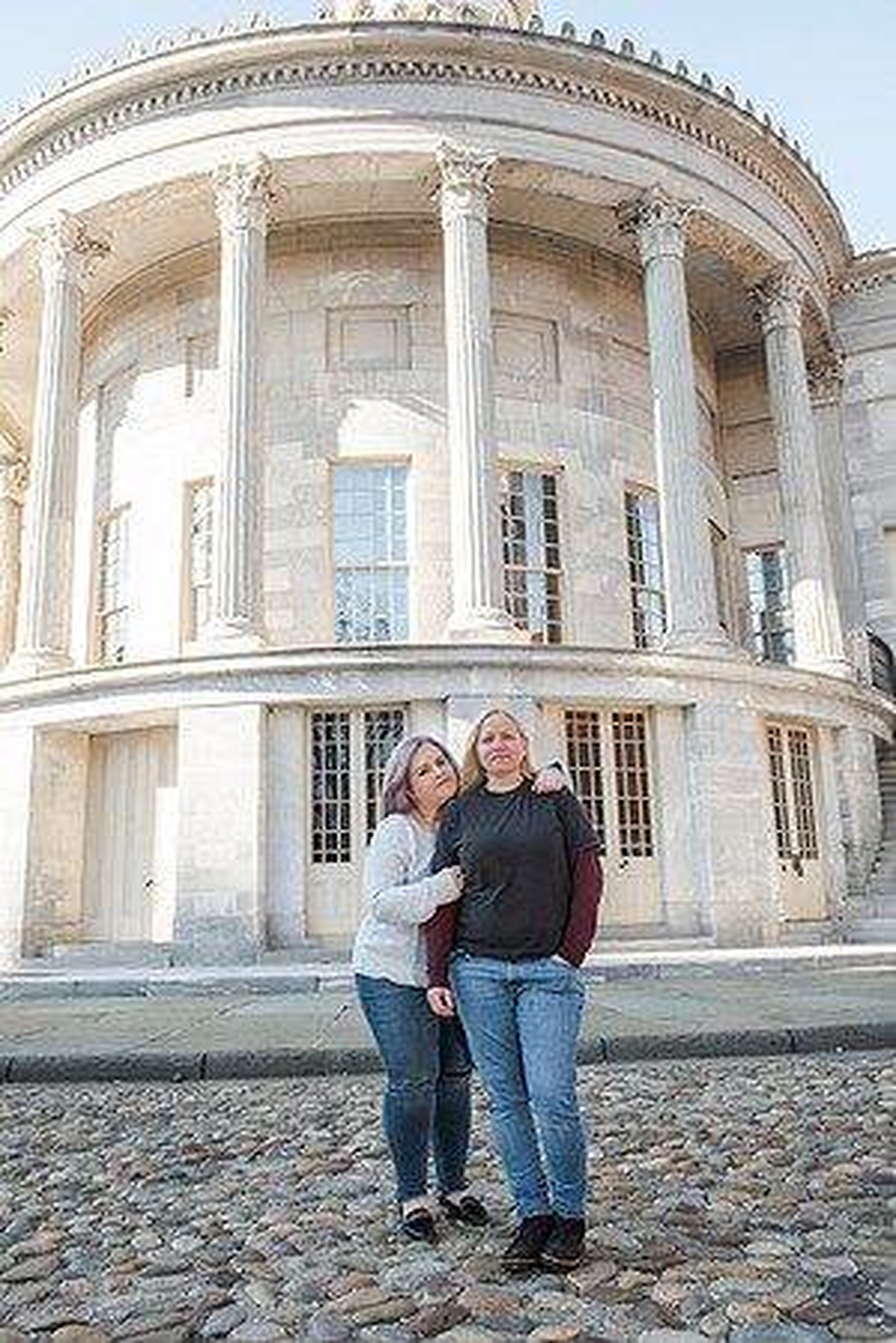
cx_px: 448
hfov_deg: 42.3
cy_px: 672
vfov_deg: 60.3
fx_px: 1157
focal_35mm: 31
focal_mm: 31
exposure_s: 1/250
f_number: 6.3
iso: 200
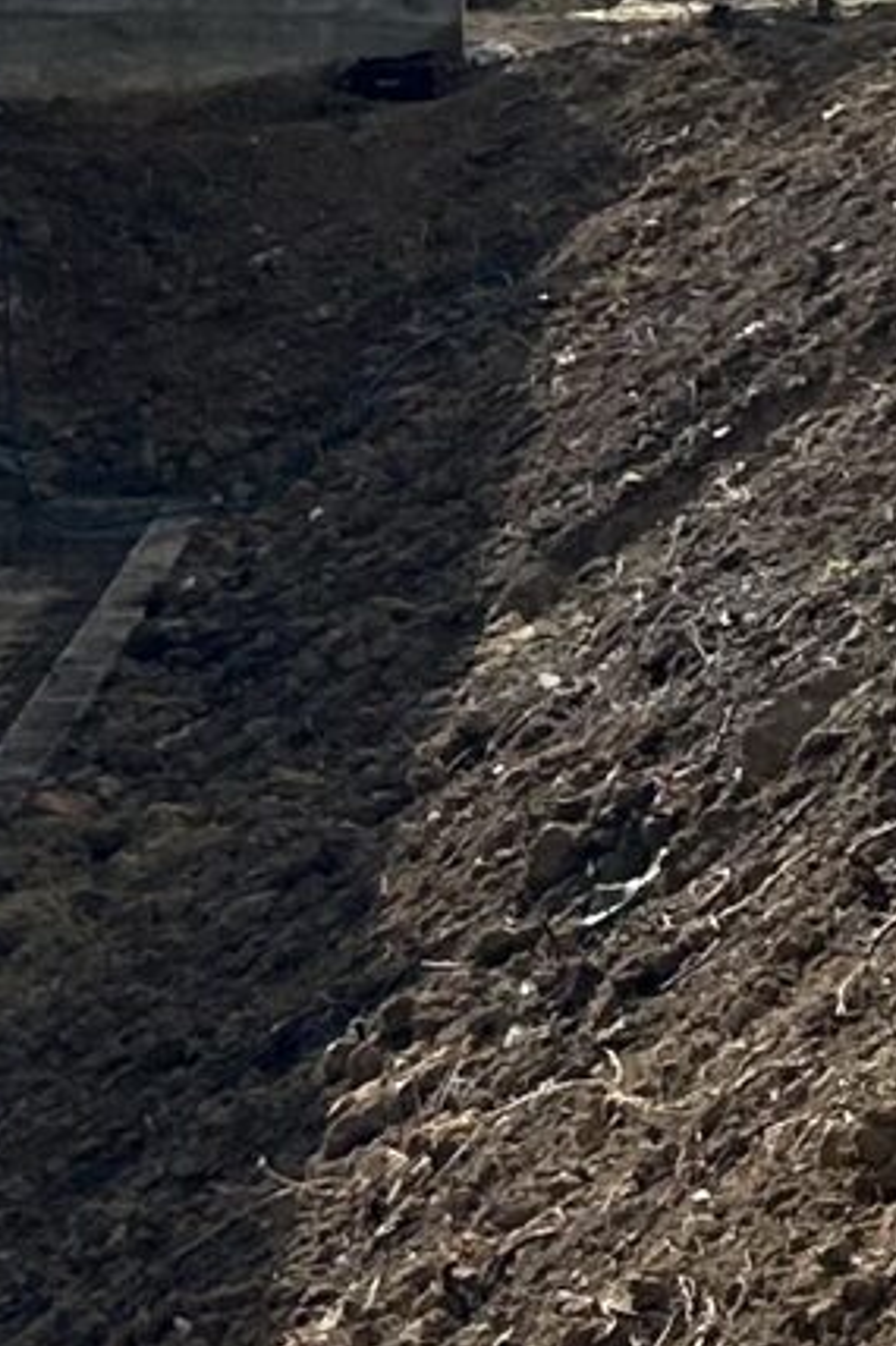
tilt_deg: -0.6
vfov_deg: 11.1
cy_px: -280
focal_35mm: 182
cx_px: 1984
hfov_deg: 7.2
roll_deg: -0.6
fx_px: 6800
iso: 50
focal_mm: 5.7
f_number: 1.5
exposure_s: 1/8000
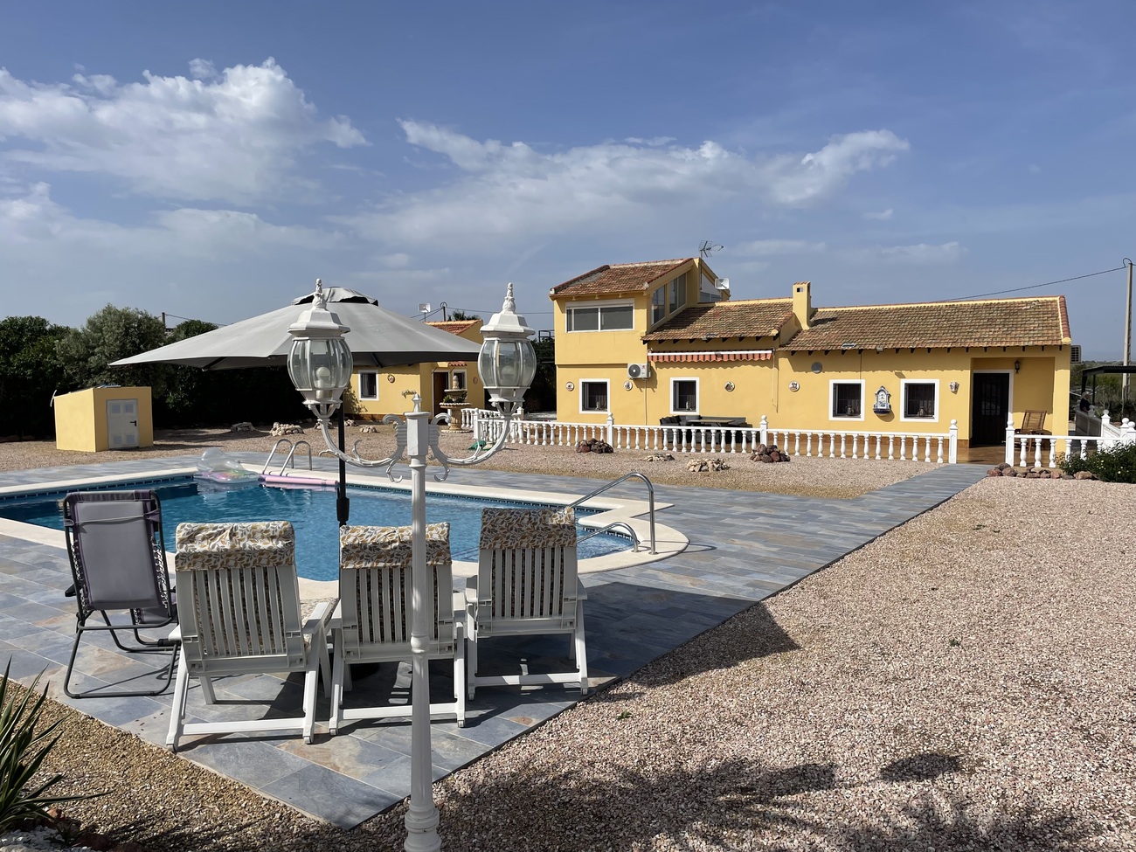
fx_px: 853
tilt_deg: -4.0
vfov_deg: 53.1
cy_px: 426
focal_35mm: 26
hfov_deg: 67.3
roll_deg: +1.0
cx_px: 568
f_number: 1.6
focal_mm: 4.2
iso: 32
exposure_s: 1/6897
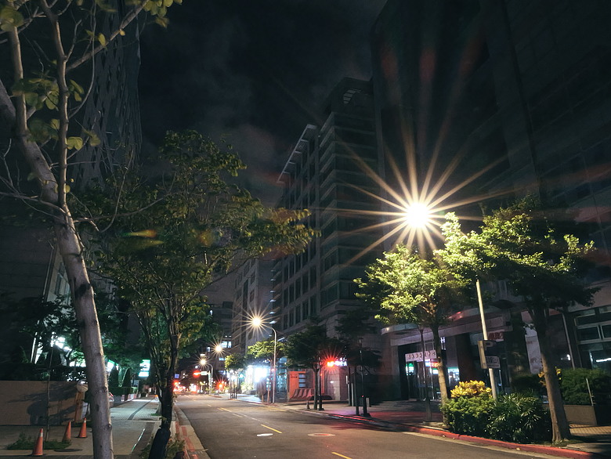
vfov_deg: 56.9
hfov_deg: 71.6
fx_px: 424
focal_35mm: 24
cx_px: 306
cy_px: 230
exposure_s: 1/1.6
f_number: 11
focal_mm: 10.9
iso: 3200
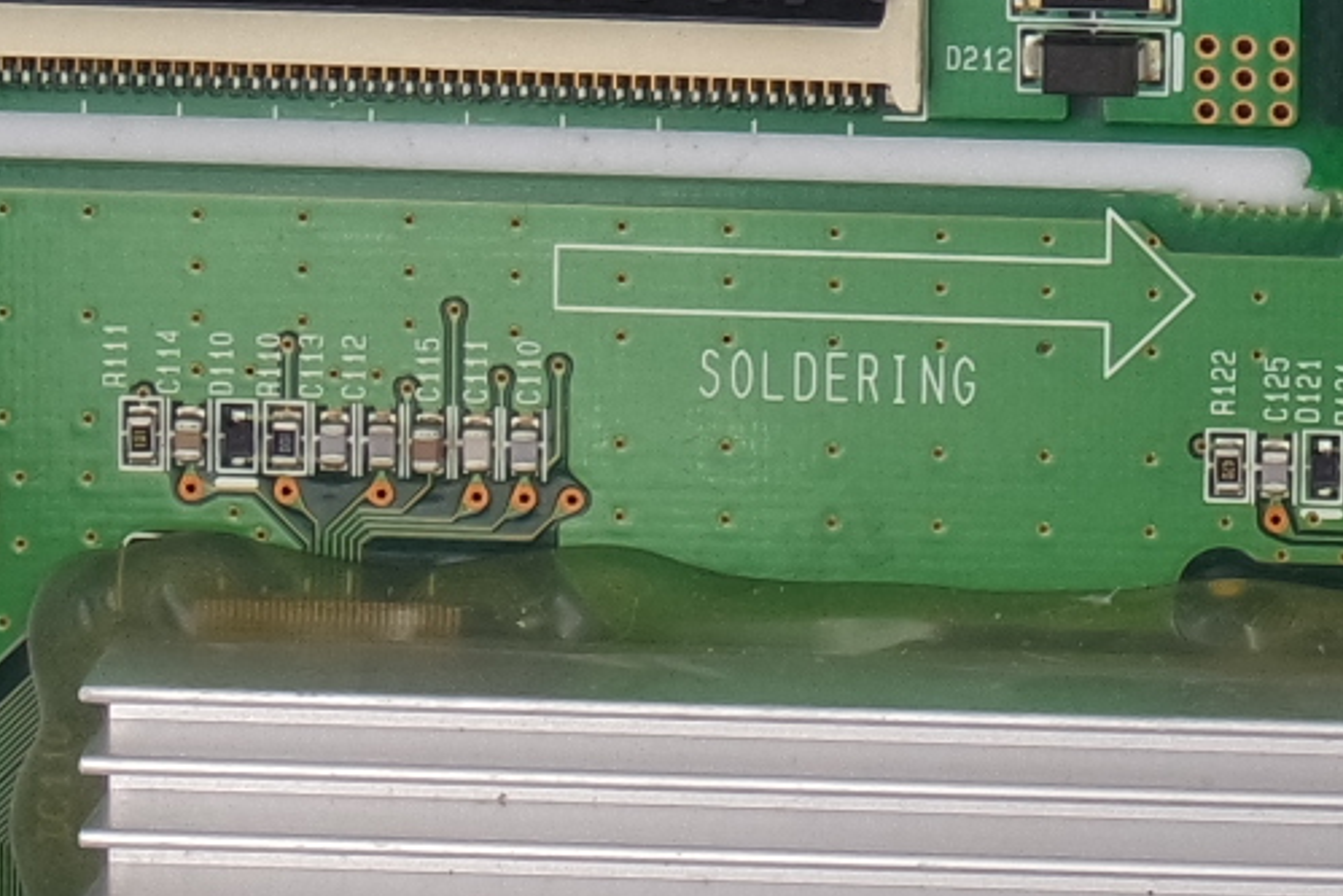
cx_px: 2449
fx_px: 10672
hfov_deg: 7.0
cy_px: -708
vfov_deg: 4.8
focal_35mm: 286
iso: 160
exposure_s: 1/125
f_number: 5
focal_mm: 18
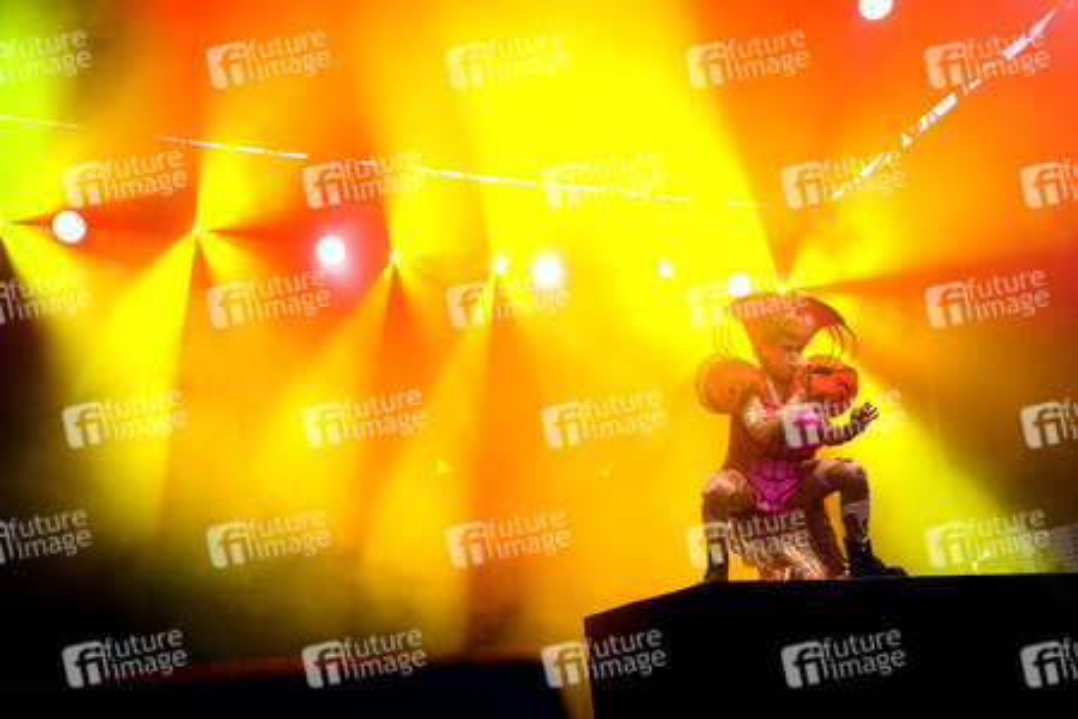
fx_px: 1048
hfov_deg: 54.4
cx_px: 539
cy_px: 360
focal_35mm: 35
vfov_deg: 37.9
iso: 1600
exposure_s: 1/400
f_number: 3.2
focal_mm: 35
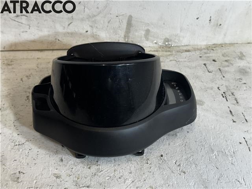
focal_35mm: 48
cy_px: 94
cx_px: 126
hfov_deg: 39.7
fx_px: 349
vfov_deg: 30.3
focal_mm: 6.86
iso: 80
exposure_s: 1/100
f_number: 1.78
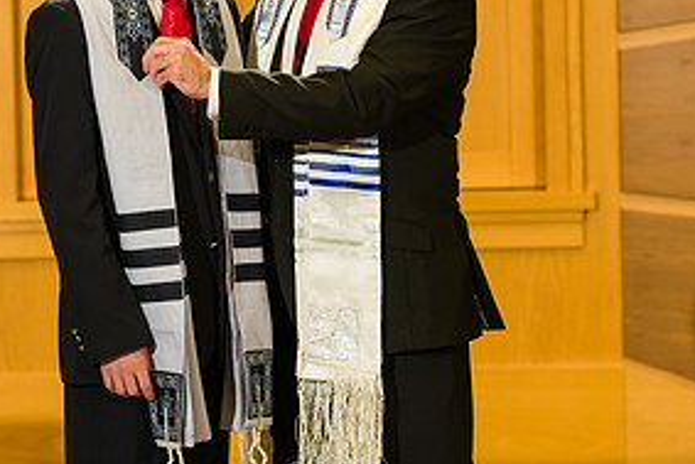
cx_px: 241
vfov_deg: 5.0
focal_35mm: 277
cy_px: 36
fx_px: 5350
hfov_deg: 7.4
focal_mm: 135
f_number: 5.6
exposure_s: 1/200
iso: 640
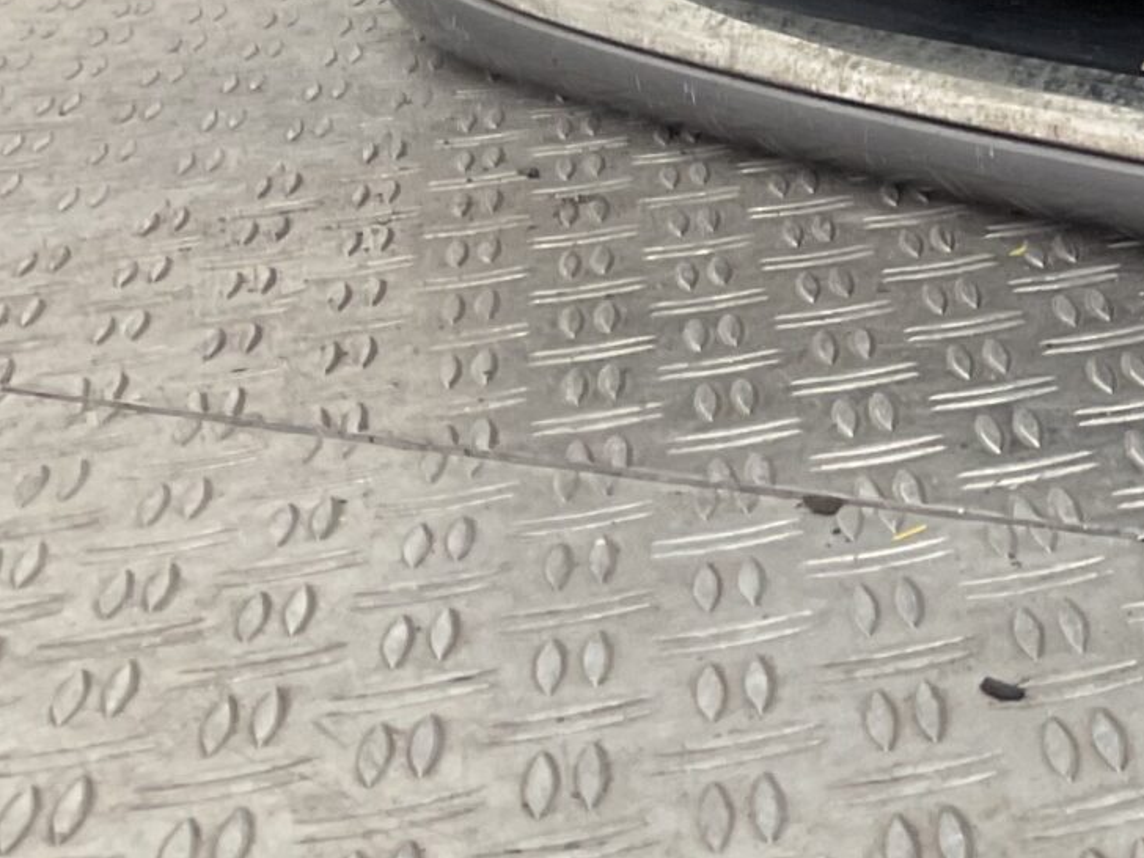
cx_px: 1922
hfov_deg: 16.7
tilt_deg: -11.7
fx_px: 3371
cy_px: -146
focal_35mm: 102
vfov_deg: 14.1
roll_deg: +2.5
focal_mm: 3
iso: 32
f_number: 1.8
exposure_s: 1/120
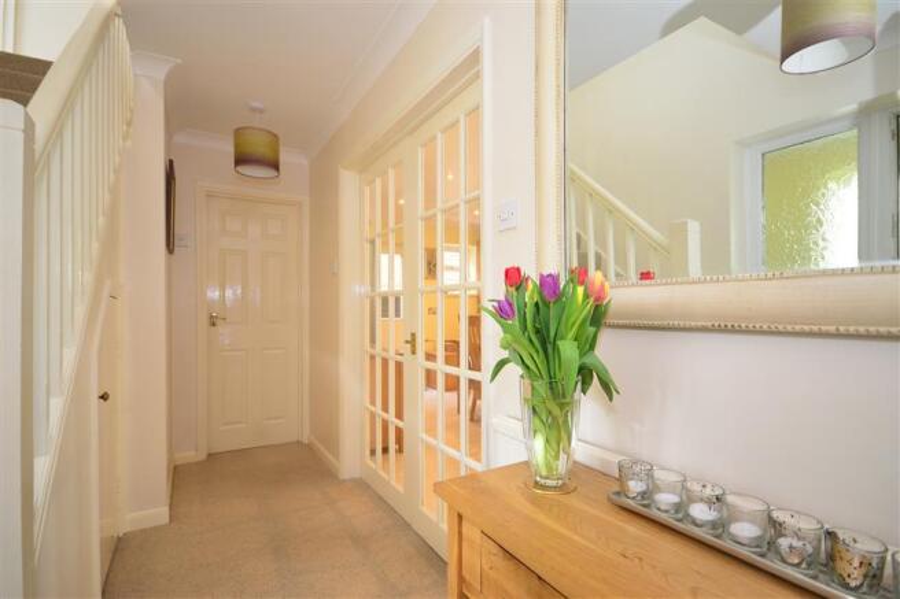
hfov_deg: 92.5
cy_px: 300
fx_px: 431
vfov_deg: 69.6
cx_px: 450
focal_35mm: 17
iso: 200
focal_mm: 11.5
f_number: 5
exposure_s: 1/8
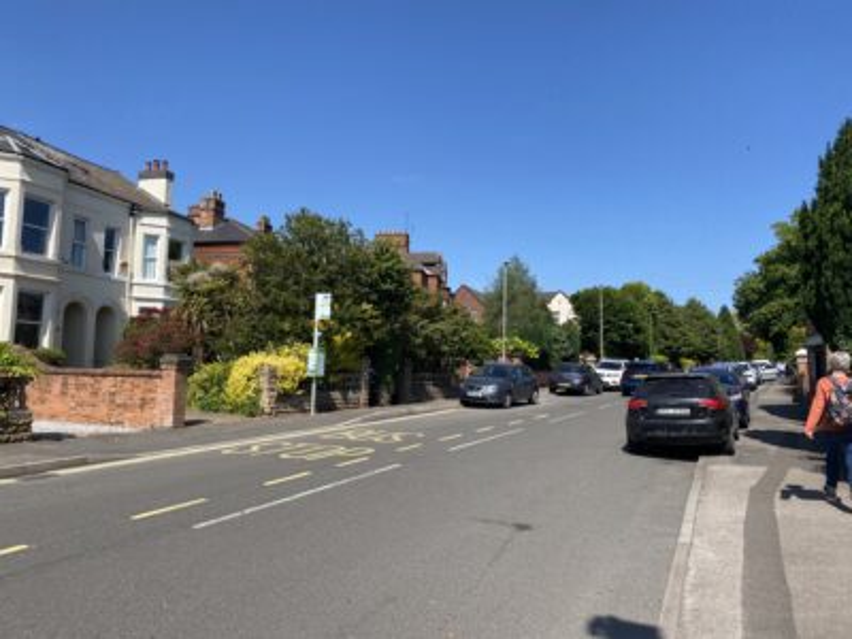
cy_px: 320
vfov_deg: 53.1
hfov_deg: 67.3
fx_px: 640
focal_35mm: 26
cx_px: 426
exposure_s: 1/2625
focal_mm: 4.25
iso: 32
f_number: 1.8
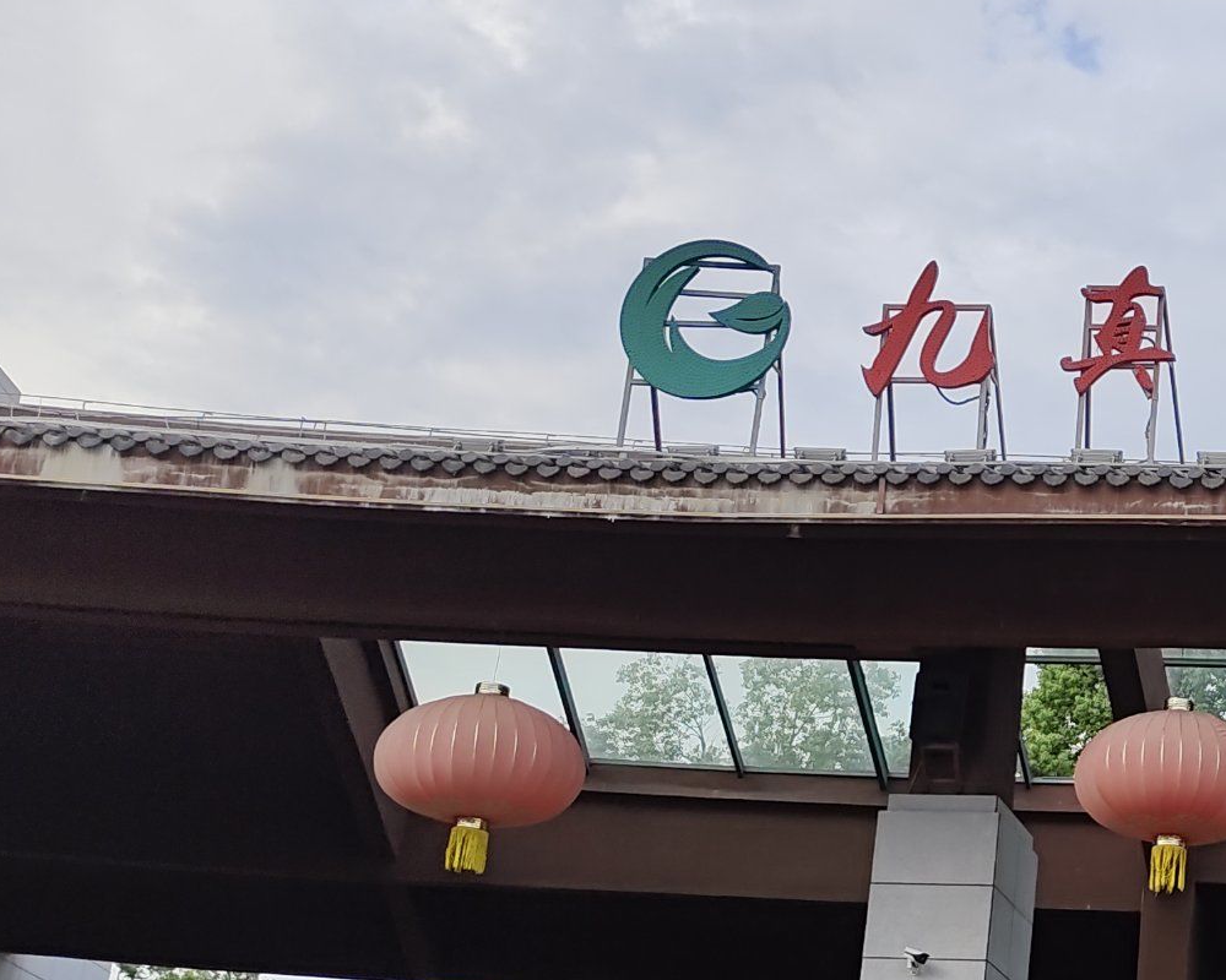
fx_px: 2322
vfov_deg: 23.5
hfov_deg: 27.1
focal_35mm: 64
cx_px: 1354
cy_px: 774
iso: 50
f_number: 1.88
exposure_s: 1/385
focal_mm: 5.56
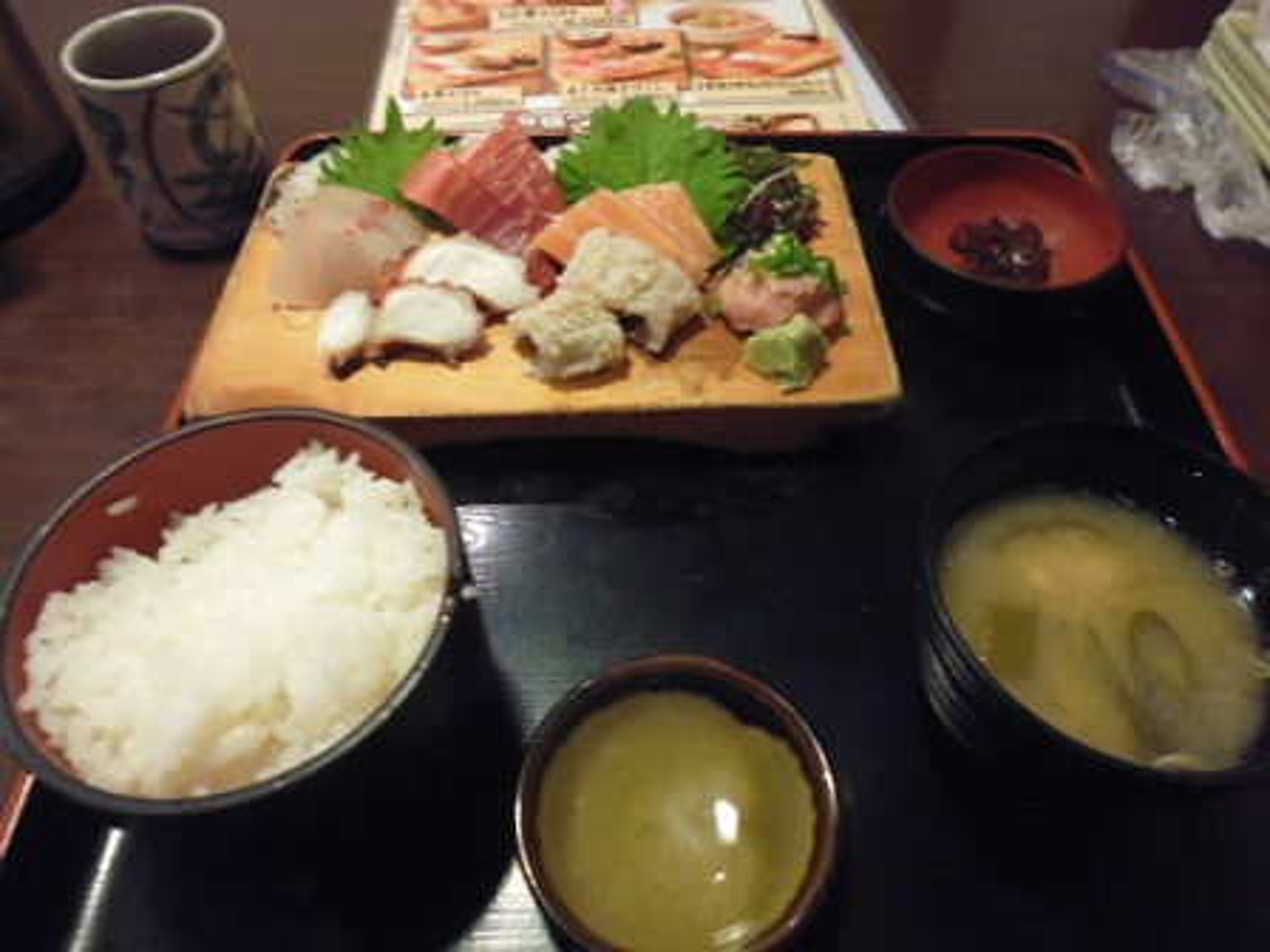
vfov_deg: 56.8
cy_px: 476
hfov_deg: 71.6
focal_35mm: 24
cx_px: 635
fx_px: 881
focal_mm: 4.3
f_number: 2.8
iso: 400
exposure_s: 1/13
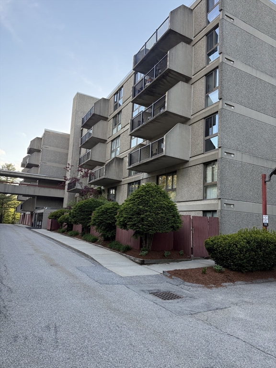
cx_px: 138
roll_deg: -3.3
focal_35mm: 24
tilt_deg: +9.7
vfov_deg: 71.6
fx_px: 255
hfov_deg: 56.8
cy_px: 184
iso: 100
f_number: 1.78
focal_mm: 6.76
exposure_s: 1/735
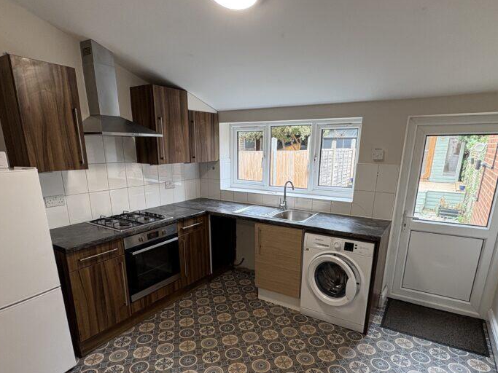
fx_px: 302
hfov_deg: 79.0
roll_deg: +0.9
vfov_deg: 62.7
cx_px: 249
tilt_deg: -15.4
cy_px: 230
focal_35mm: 21
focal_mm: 2.22
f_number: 2.2
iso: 160
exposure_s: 1/100
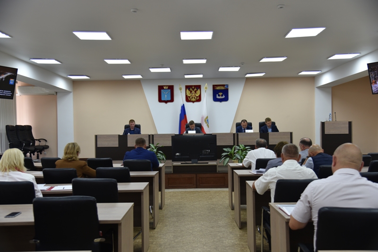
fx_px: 399
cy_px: 126
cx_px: 189
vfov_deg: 35.1
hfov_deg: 50.7
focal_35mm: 38
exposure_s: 1/60
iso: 320
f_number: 4
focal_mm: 38
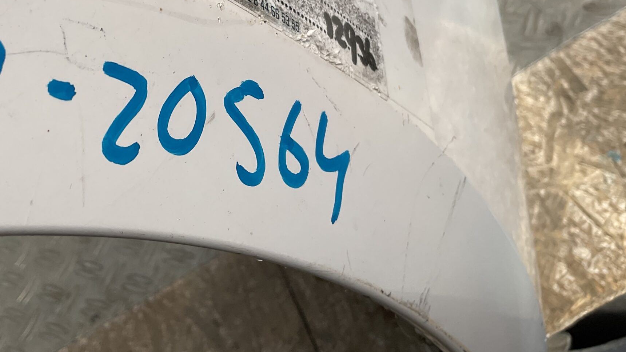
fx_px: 780
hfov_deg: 42.7
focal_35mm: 47
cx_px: 175
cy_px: 13
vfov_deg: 24.4
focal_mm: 3
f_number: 1.8
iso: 16
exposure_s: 1/997
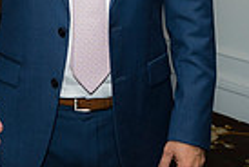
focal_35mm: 131
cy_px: -90
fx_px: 908
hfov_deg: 15.6
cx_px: 111
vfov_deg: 10.2
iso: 800
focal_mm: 31
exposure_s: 1/125
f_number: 5.6
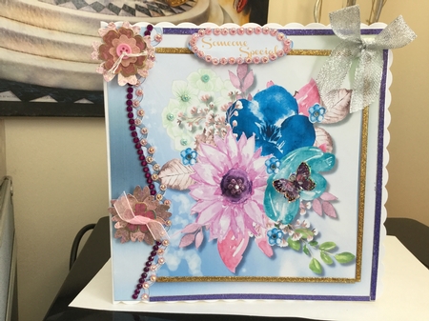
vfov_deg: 45.4
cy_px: 160
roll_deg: -3.1
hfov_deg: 58.4
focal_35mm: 31
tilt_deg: -10.4
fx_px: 384
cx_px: 214
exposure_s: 1/33
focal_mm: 3.3
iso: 64
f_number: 2.4
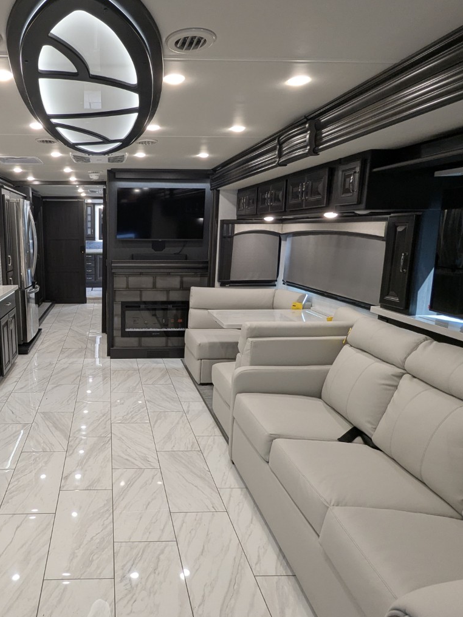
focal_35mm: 22
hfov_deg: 58.1
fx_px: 392
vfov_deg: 76.4
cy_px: 307
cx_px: 119
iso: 104
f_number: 2.2
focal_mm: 2.35
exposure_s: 1/41.1
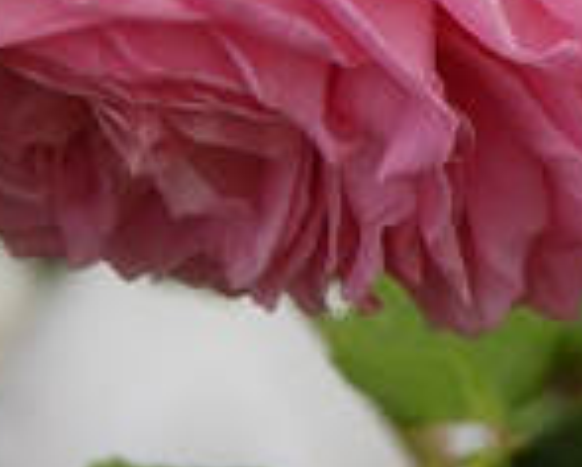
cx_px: 194
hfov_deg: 1.1
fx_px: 29459
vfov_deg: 0.9
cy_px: -75
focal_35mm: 1708
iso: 280
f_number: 5.9
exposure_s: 1/125
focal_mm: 95.4
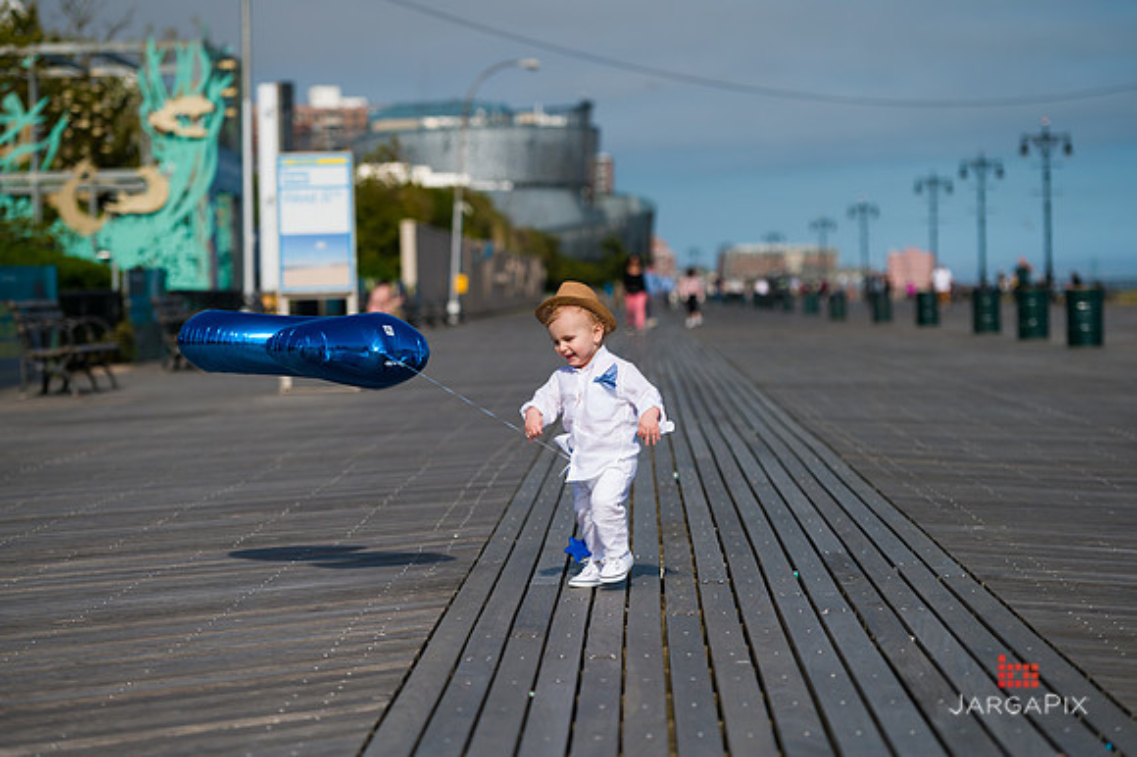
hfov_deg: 18.6
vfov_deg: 12.4
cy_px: 378
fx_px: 3472
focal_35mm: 110
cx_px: 568
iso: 200
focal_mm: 110
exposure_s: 1/6400
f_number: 4
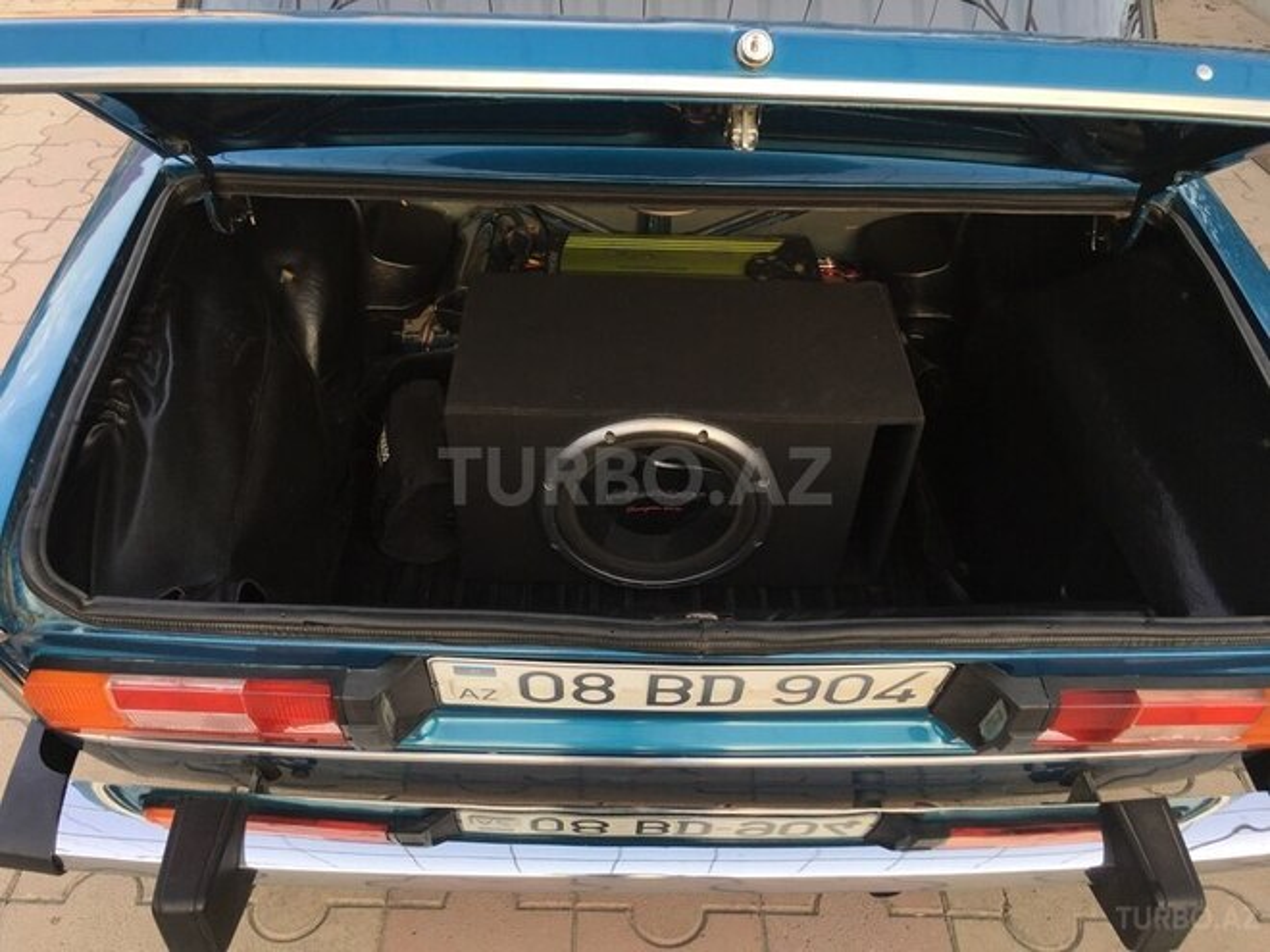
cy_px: 476
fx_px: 1064
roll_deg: -2.0
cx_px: 635
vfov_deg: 48.2
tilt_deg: -39.5
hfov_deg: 61.7
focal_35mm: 29
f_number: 2.2
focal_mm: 4.15
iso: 25
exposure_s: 1/100
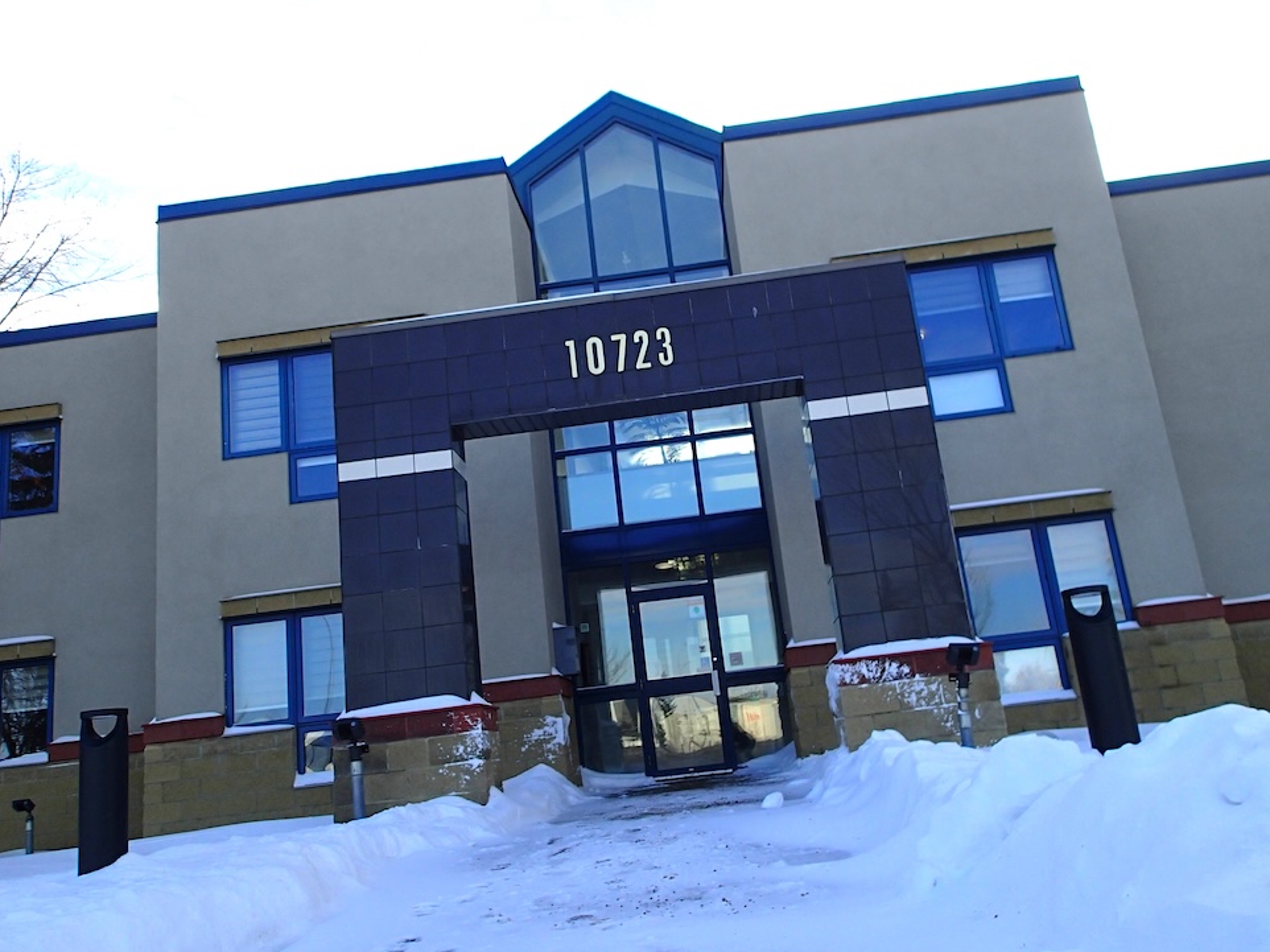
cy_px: 491
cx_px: 631
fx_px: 954
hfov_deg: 67.3
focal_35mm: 26
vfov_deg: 53.0
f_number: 2.8
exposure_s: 1/800
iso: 100
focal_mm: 4.5
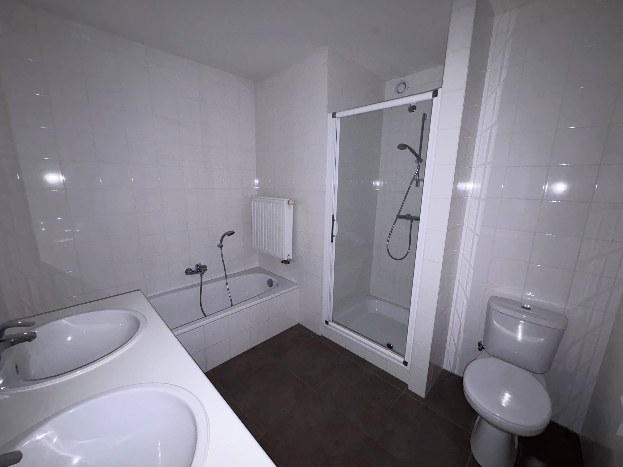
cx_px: 312
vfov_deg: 85.7
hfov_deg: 102.1
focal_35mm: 14
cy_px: 234
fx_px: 252
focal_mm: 2.22
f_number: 2.2
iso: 125
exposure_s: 1/22
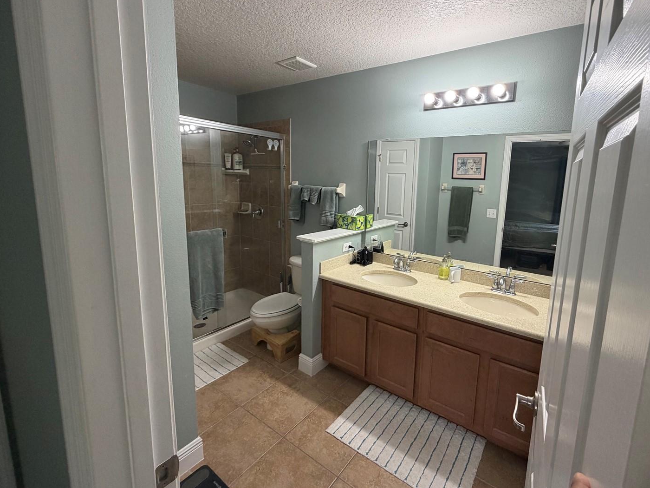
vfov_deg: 77.9
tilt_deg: -8.4
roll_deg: -1.9
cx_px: 369
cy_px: 222
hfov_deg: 93.9
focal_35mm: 16
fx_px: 300
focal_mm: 2.22
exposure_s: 1/120
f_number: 2.2
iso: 160
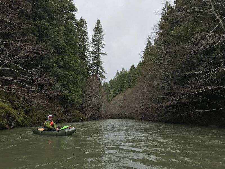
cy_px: 84
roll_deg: +0.2
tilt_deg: +11.7
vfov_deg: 49.7
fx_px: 182
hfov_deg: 63.4
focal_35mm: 28
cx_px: 112
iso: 20
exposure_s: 1/967
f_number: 1.8
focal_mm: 3.99
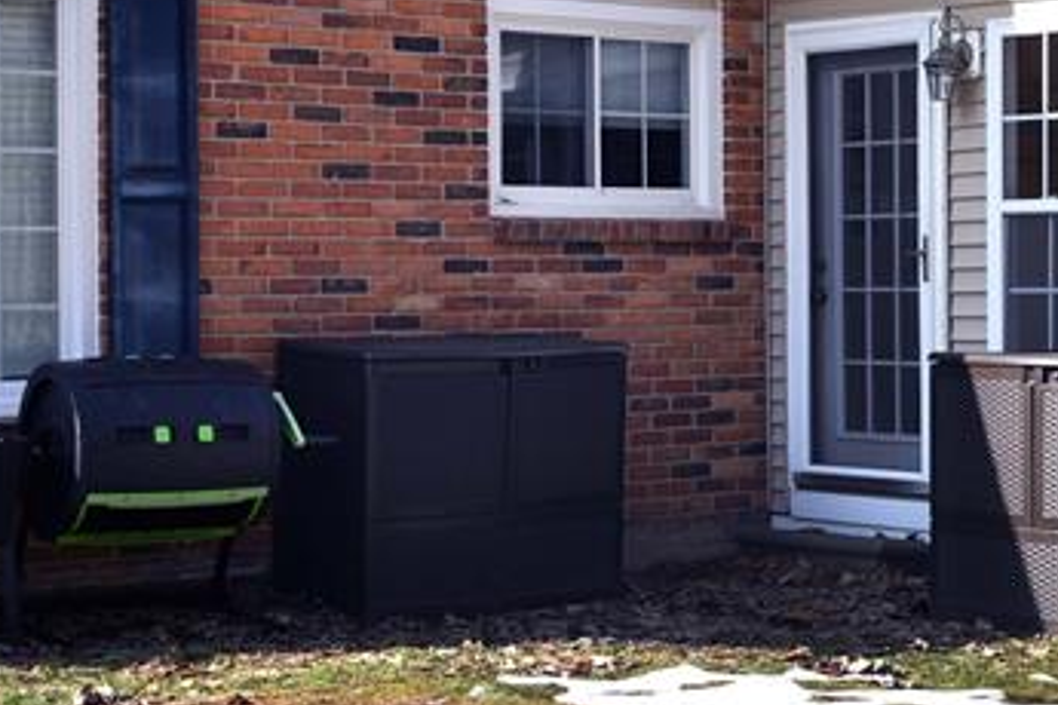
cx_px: 886
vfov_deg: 14.8
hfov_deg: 21.8
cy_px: 261
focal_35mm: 92
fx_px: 2704
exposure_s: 1/80
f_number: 7.1
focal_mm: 31
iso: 64
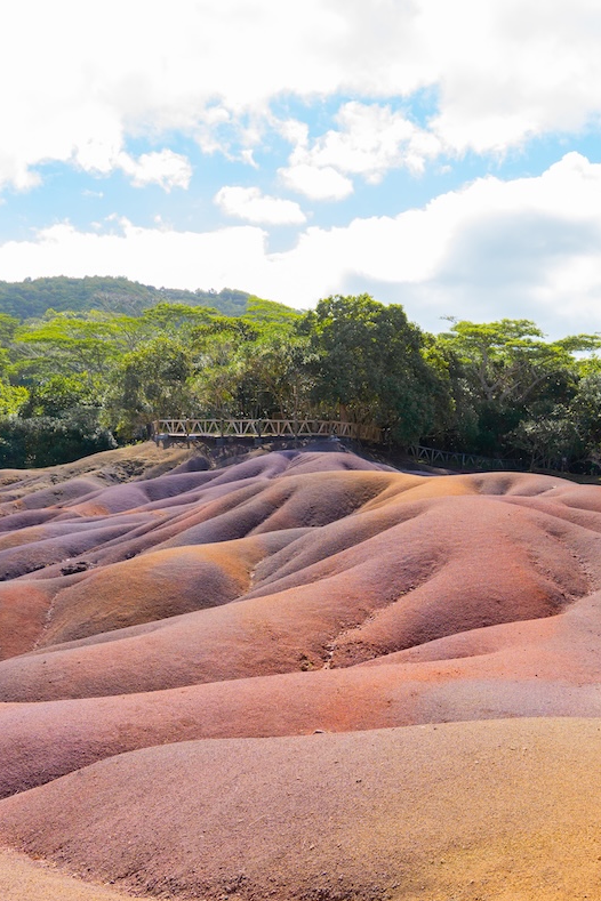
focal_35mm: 39
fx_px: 971
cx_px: 383
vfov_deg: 49.8
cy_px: 450
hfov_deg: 34.2
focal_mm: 17
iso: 100
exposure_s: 1/160
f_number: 5.6
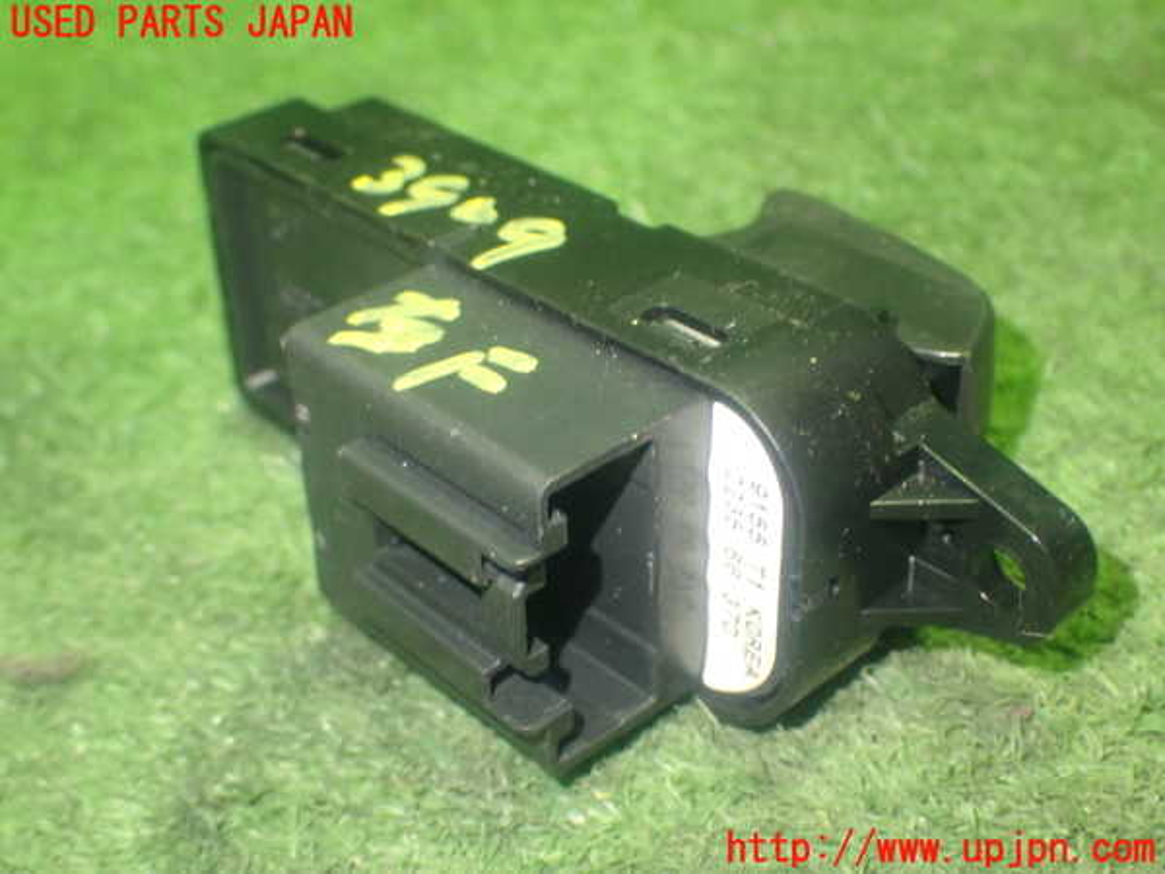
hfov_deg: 38.2
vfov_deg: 29.1
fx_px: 1683
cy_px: 437
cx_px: 582
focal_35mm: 50
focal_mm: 9.01
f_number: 3.2
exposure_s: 1/20
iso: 800
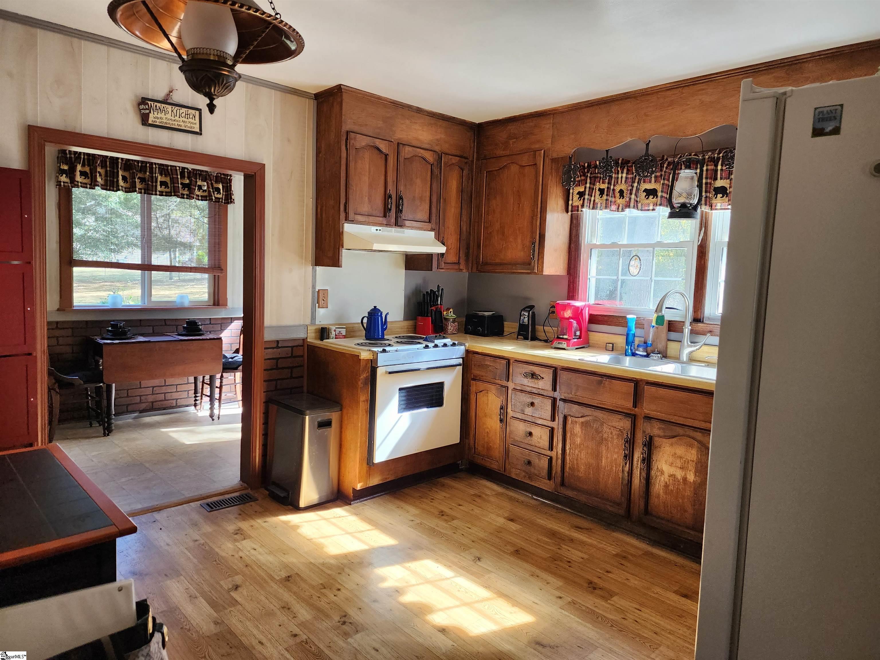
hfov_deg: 73.9
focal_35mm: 23
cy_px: 330
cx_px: 440
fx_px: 585
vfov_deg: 58.9
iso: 200
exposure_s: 1/120
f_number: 1.8
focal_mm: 6.4
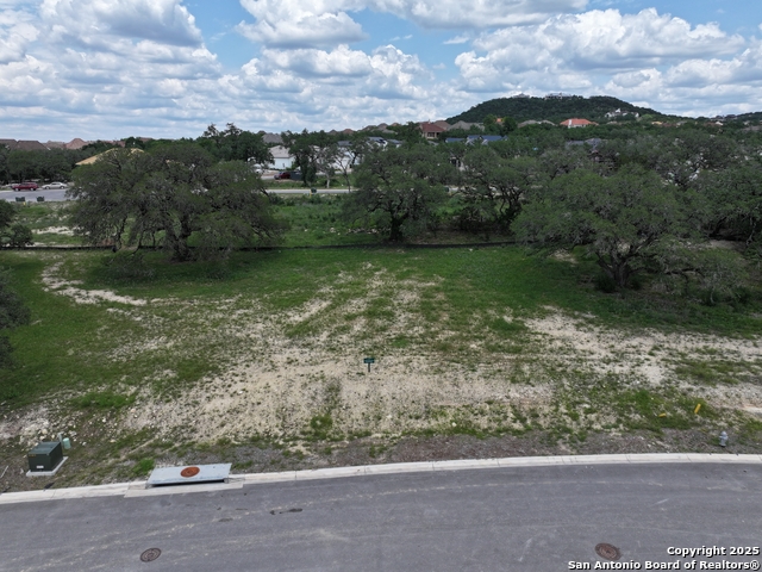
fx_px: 528
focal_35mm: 24
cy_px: 286
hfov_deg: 71.6
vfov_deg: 56.8
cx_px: 381
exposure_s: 1/2000
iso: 110
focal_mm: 12.29
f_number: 2.8
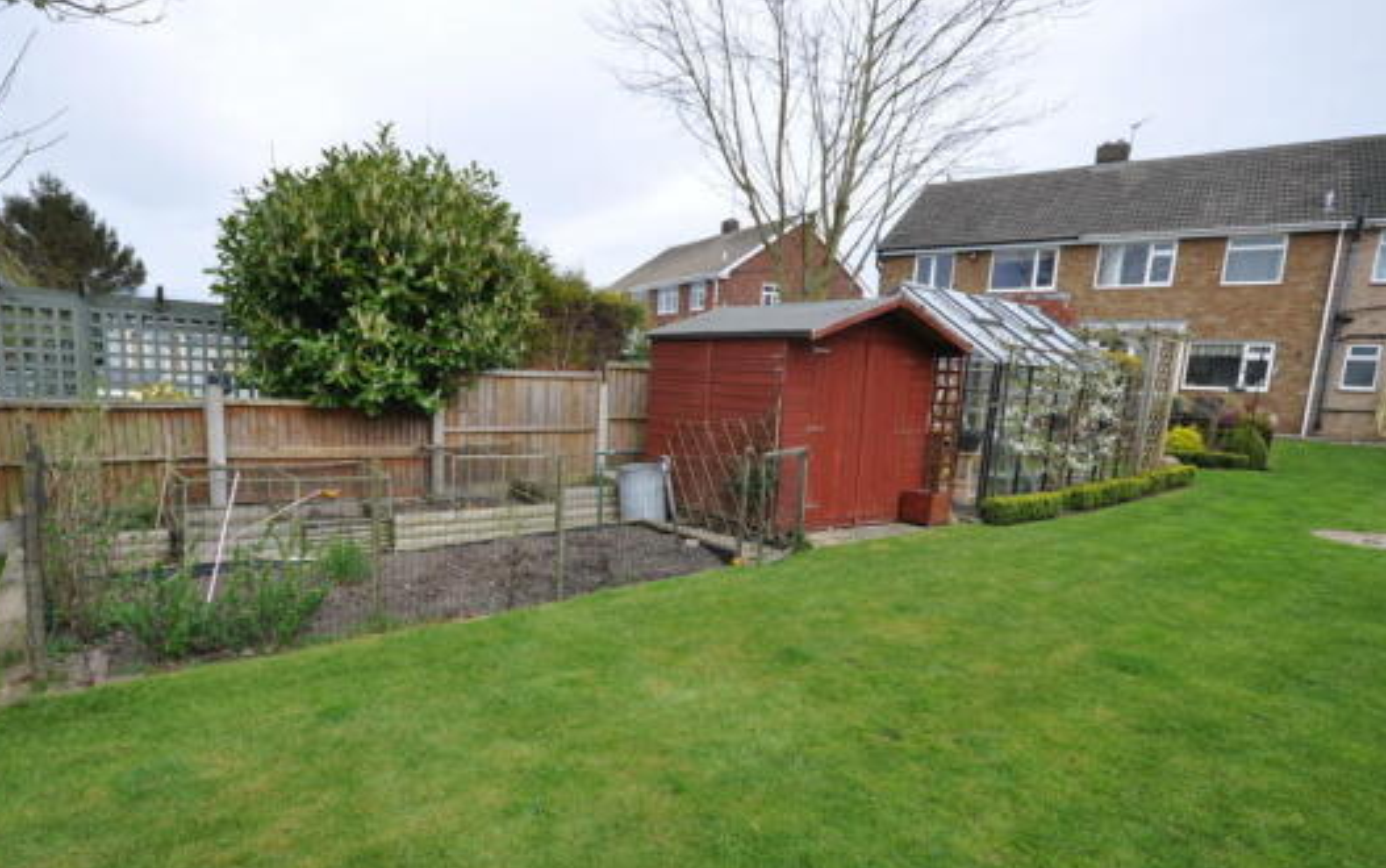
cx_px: 657
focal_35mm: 19
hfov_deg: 87.9
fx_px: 718
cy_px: 502
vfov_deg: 62.0
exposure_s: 1/200
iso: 200
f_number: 7.1
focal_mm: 10
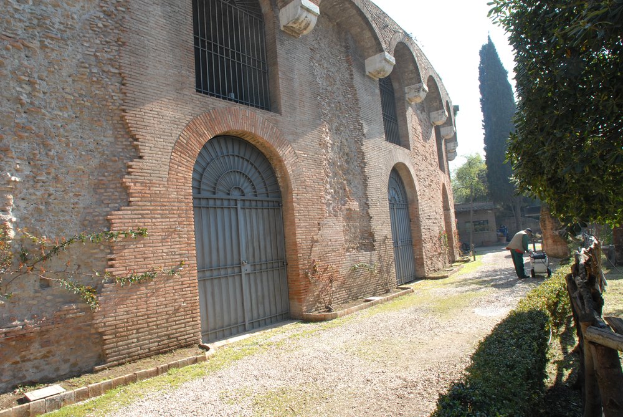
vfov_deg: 59.6
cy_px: 208
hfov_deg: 81.1
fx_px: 364
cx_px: 312
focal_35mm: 21
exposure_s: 1/60
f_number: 10
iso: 200
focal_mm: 14
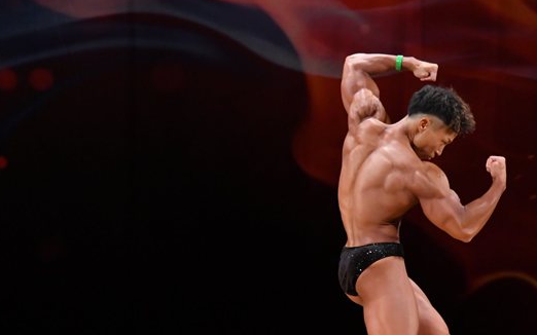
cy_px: 222
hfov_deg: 5.4
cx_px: 317
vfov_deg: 3.4
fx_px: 5648
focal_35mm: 386
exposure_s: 1/400
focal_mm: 170
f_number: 5.6
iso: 4000
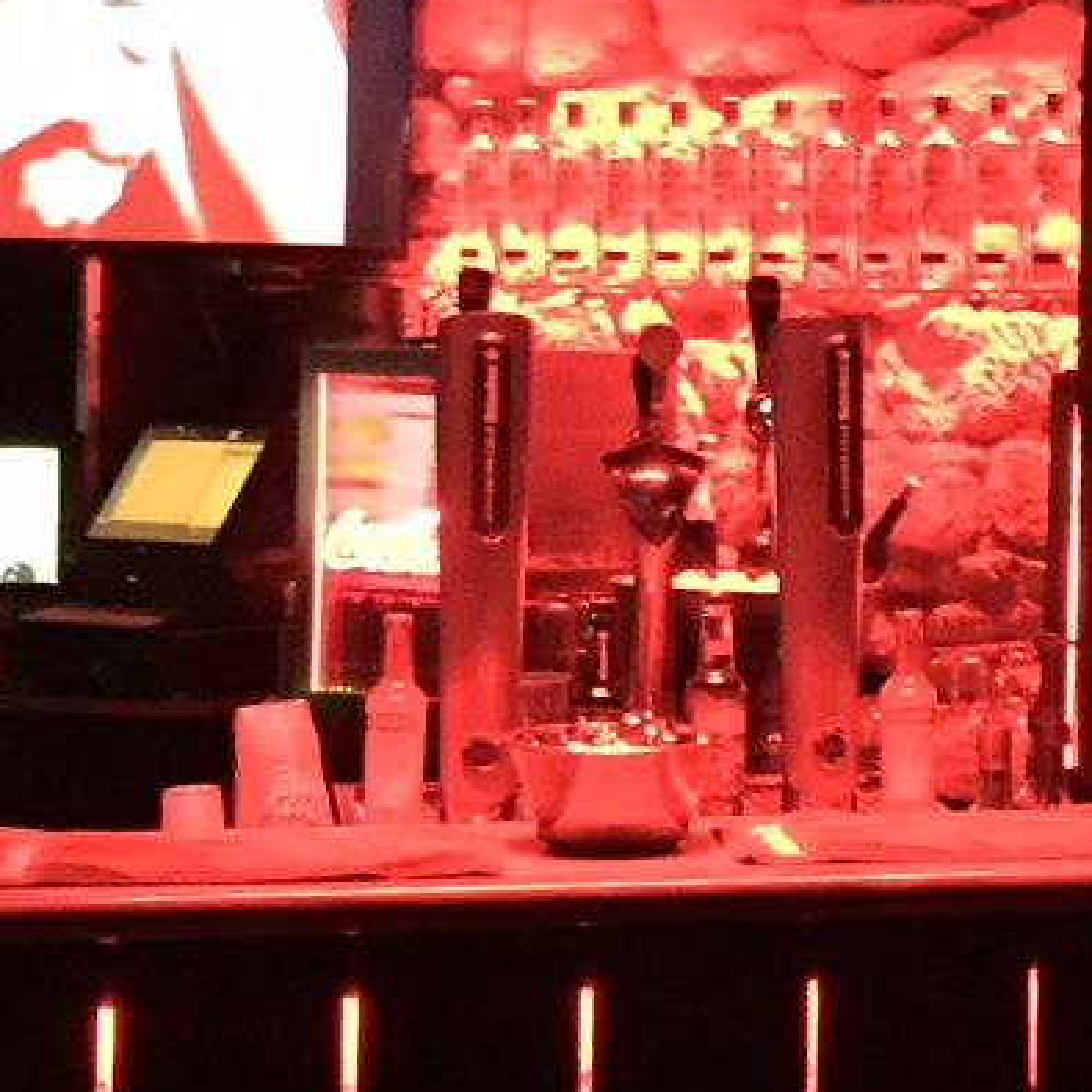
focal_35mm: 106
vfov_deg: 16.4
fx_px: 3783
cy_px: 301
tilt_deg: +2.1
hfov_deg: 16.0
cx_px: 1194
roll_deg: -0.5
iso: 800
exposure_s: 1/17
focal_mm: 4.15
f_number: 2.2
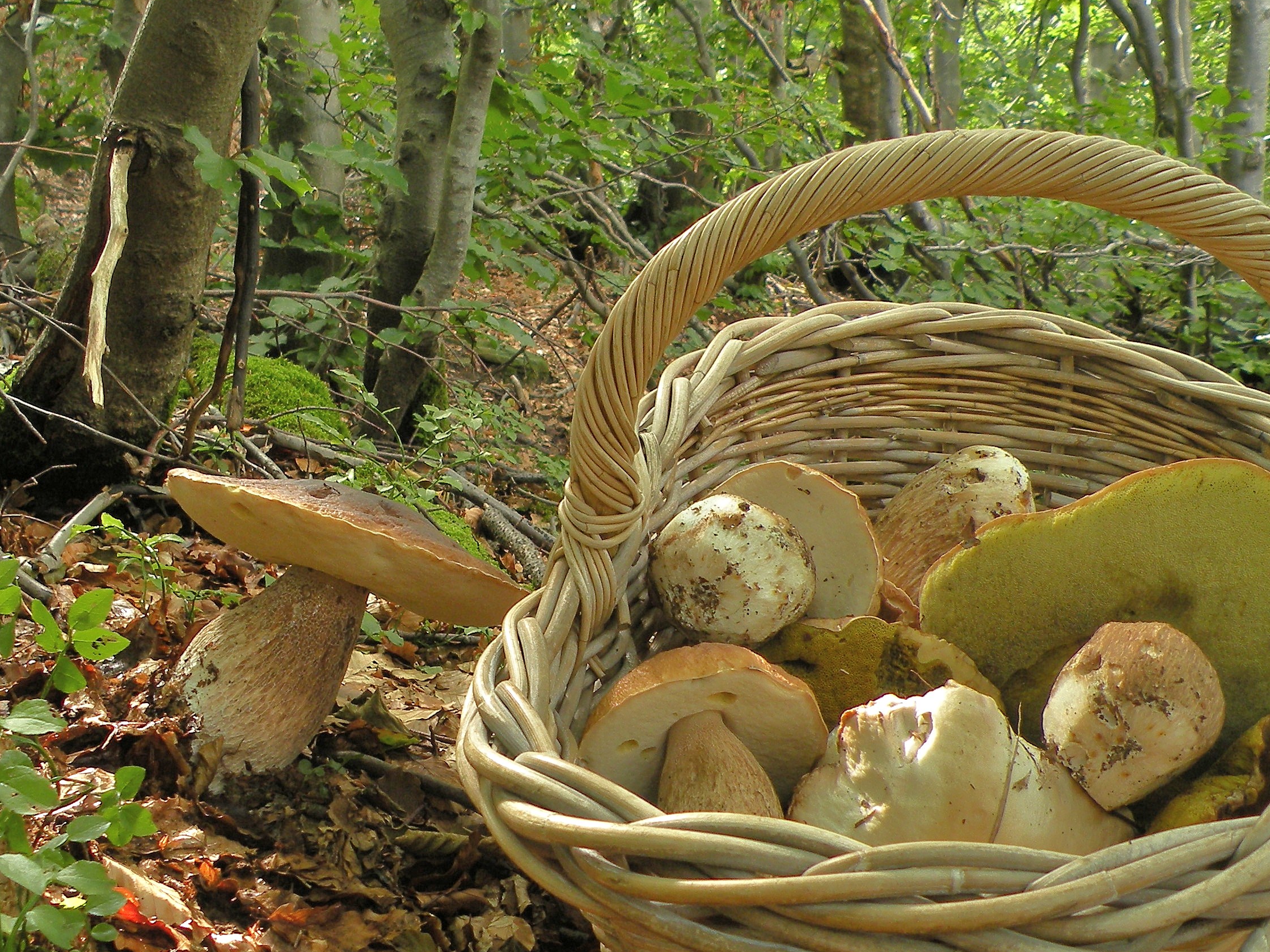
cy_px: 550
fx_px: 1614
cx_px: 535
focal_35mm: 44
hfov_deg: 42.8
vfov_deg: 32.8
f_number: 2.8
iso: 64
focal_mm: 4.7
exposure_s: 1/27
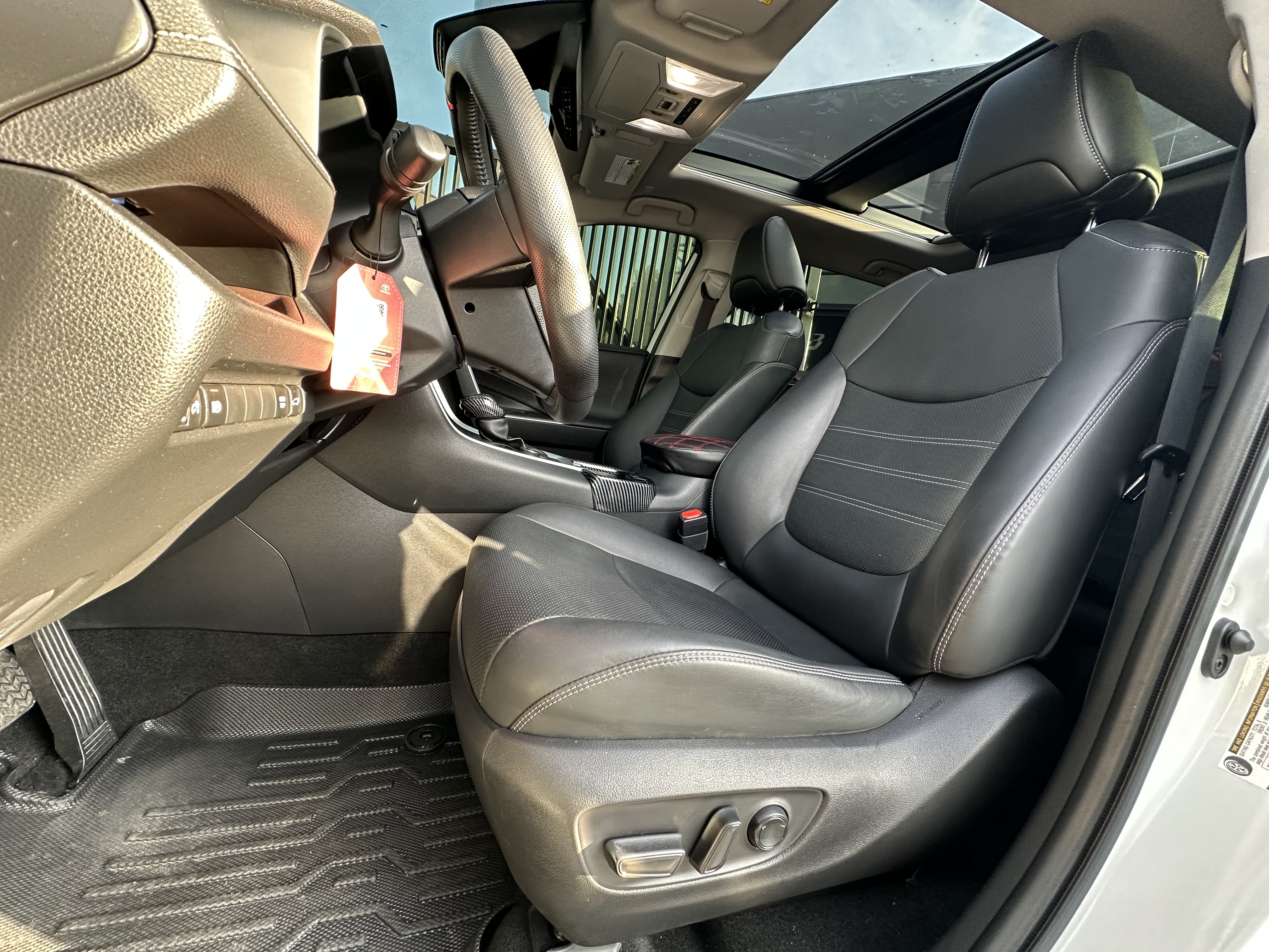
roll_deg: -9.6
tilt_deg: -5.3
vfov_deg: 85.7
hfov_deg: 102.1
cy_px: 476
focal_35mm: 14
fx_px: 513
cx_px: 634
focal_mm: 2.22
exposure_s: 1/99
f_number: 2.2
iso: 250
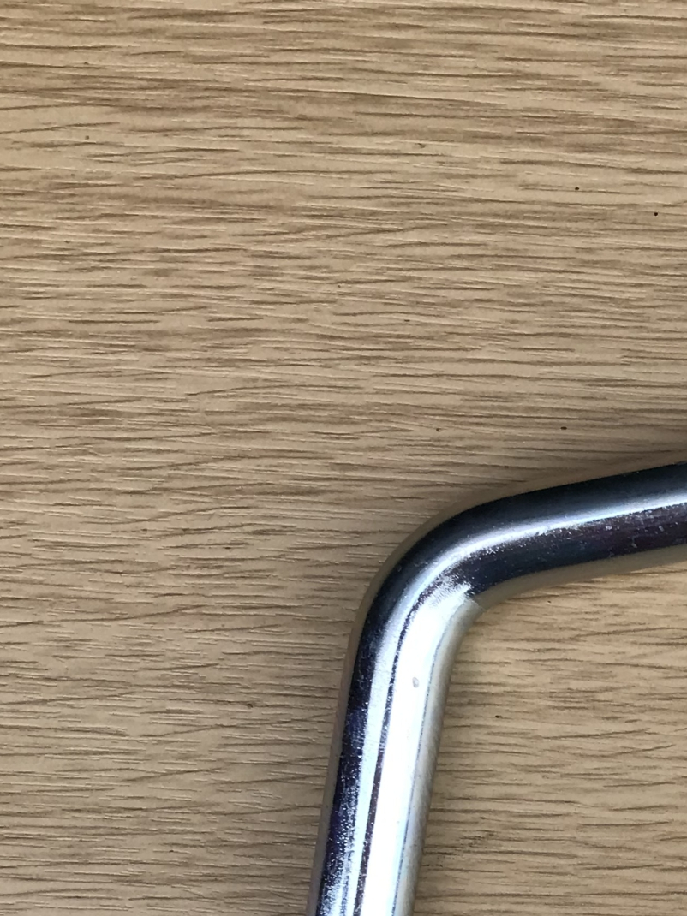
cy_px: 936
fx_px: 1774
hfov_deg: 20.8
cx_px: 772
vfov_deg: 27.2
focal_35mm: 67
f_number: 1.8
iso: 20
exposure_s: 1/798
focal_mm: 3.99
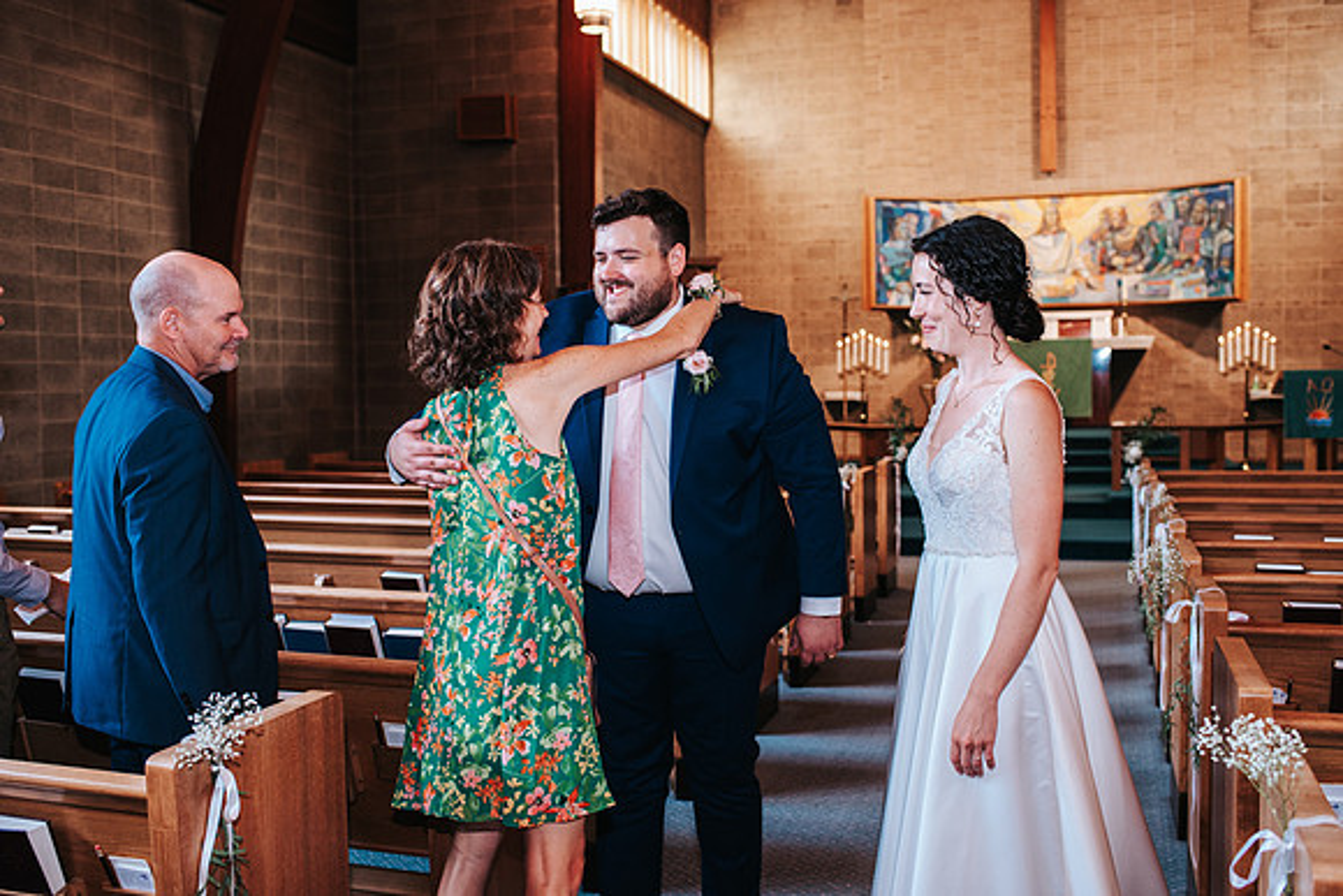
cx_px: 672
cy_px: 448
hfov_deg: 53.8
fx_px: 1323
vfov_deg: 37.4
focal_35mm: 35
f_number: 3.2
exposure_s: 1/125
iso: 1000
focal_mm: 35
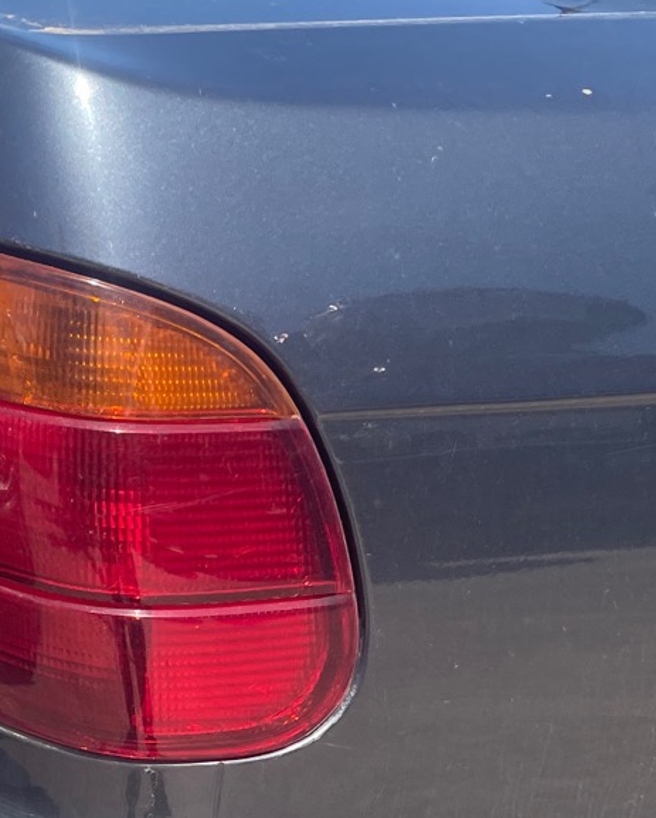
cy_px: 753
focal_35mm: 79
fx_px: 1916
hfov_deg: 19.2
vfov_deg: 23.4
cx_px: 125
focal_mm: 4.2
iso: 32
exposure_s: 1/1276
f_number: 1.6
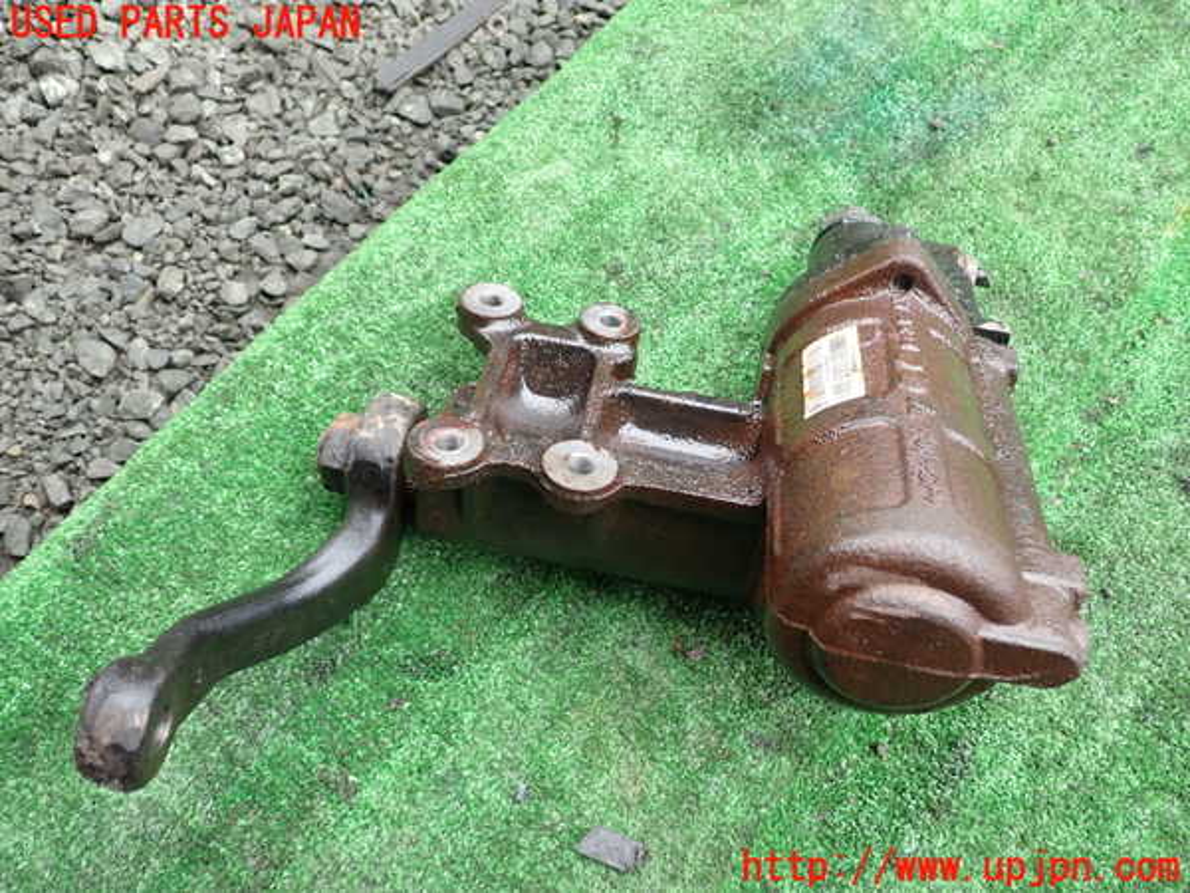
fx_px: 1031
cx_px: 595
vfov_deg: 46.8
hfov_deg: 60.0
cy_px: 446
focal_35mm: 30
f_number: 2.3
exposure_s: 1/50
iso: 200
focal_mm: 5.4
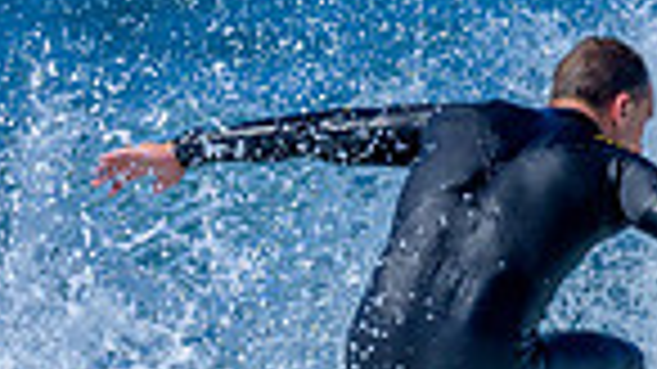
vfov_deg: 0.4
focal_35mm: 3338
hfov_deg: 0.6
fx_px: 58130
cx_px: 914
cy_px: 574
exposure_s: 1/2000
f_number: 6.3
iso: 280
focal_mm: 800
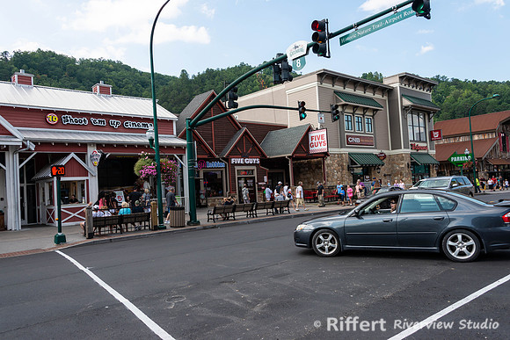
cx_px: 255
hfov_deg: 65.5
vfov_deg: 46.4
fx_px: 397
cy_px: 170
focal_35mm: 28
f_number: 7.1
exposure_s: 1/125
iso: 100
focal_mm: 28
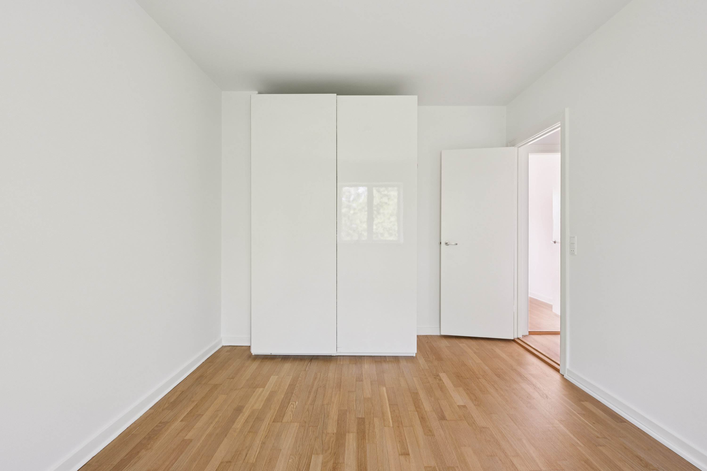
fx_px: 314
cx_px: 354
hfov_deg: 96.7
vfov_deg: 73.7
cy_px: 236
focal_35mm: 16
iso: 160
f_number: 9
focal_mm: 16
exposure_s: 1/8
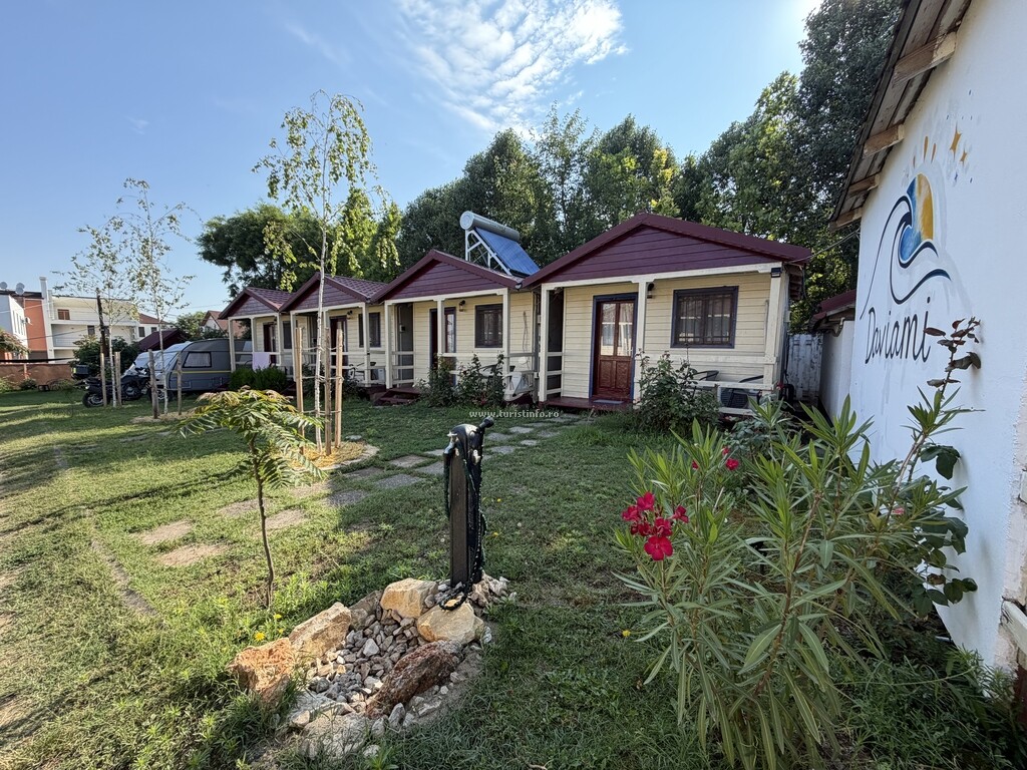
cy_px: 385
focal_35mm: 14
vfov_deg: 85.7
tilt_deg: -5.5
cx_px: 514
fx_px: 415
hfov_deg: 102.1
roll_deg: +0.5
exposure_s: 1/405
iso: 50
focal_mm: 2.22
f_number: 2.2
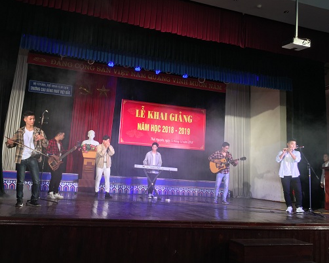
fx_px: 302
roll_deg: -2.4
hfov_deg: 57.1
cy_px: 132
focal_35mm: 31
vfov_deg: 47.1
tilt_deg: +8.8
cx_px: 159
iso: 32
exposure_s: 1/33
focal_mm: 4.15
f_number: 2.2
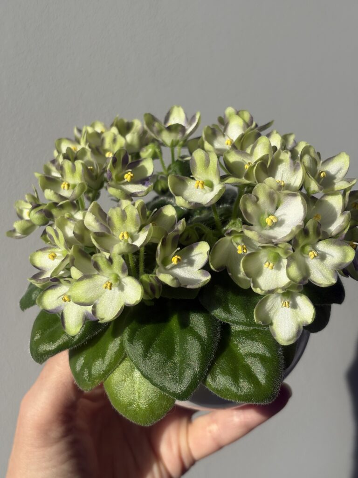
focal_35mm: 52
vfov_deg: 36.8
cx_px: 179
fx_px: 717
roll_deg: +10.4
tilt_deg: -9.7
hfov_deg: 28.0
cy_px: 239
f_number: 1.6
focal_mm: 5.96
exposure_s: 1/1099
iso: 40
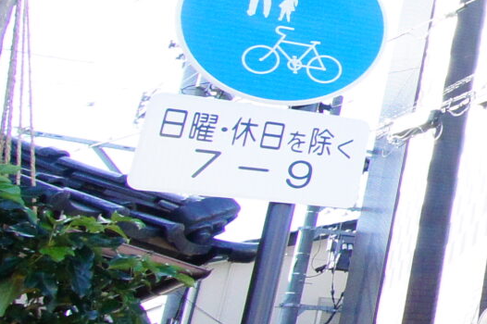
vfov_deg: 18.5
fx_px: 987
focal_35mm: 73
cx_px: 1124
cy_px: 68
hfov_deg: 15.9
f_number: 10
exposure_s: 1/320
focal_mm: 10
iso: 1600
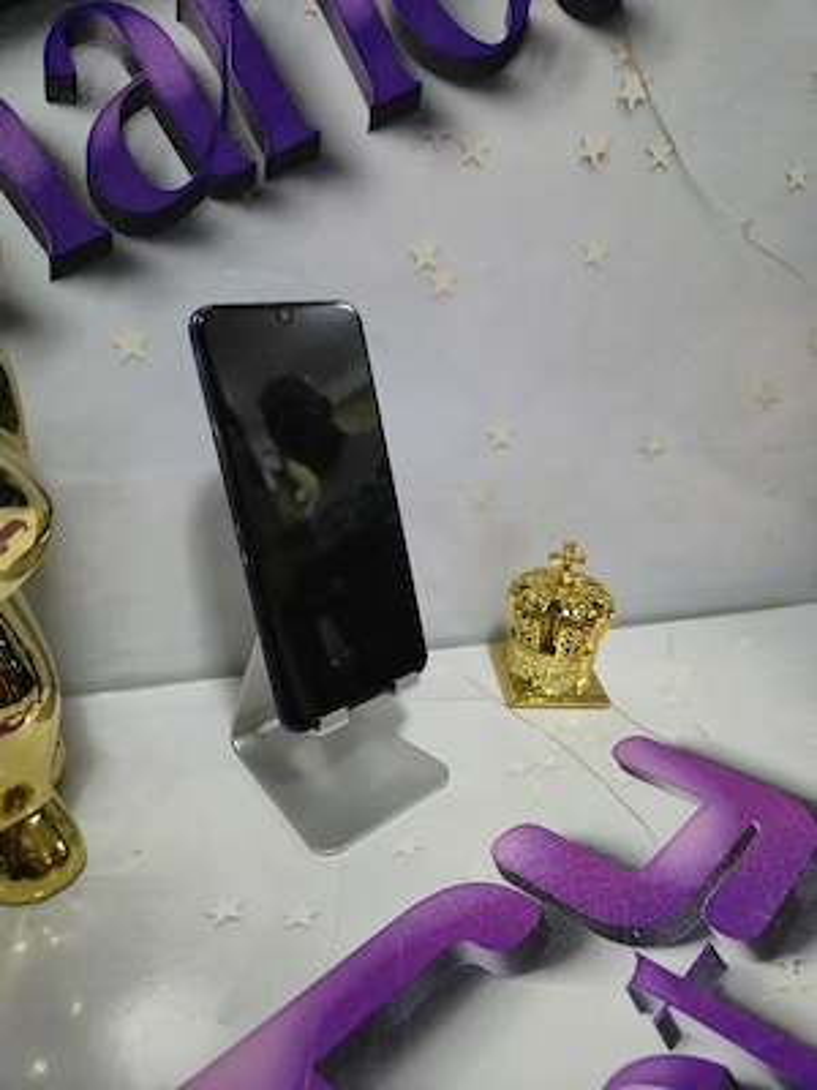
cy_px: 545
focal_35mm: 23
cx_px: 408
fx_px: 724
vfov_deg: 73.9
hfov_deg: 58.9
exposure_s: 1/50.3
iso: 250
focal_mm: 5.4
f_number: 1.8
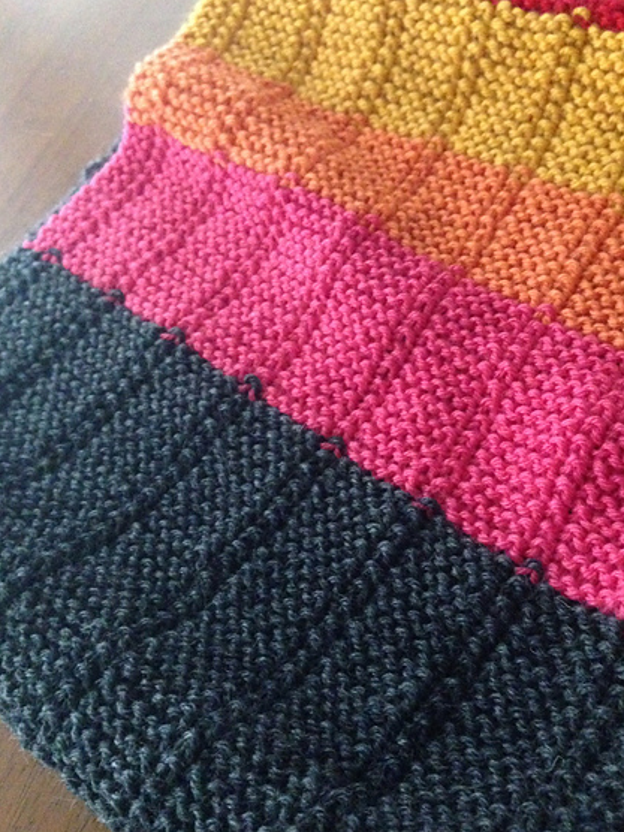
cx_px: 356
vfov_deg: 49.0
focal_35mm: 38
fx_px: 913
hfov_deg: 37.6
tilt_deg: -56.1
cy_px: 428
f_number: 2.4
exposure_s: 1/15
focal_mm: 4.12
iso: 800
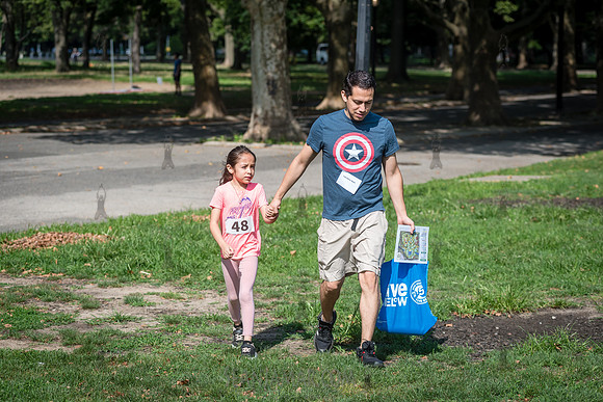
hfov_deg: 19.5
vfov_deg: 13.0
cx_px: 302
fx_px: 1759
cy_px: 201
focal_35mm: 105
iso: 200
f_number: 4
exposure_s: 1/1600
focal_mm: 105
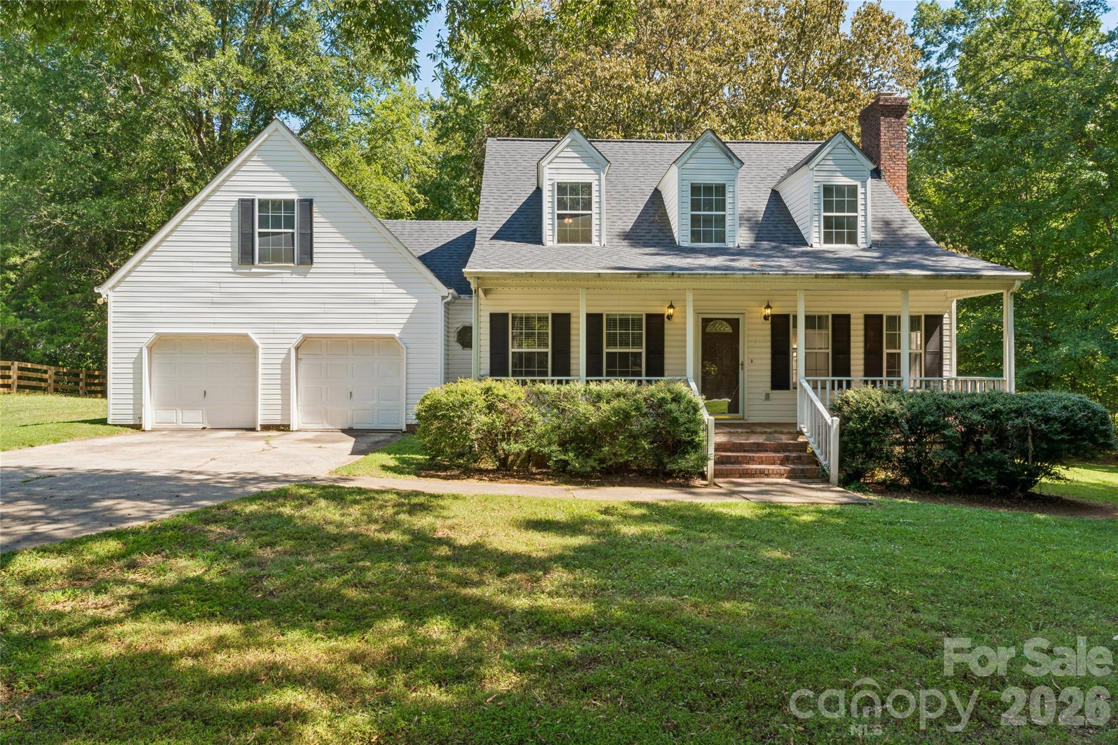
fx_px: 745
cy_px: 372
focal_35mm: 24
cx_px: 559
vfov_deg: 53.1
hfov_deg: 73.7
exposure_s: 1/6
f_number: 22
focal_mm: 24
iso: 100
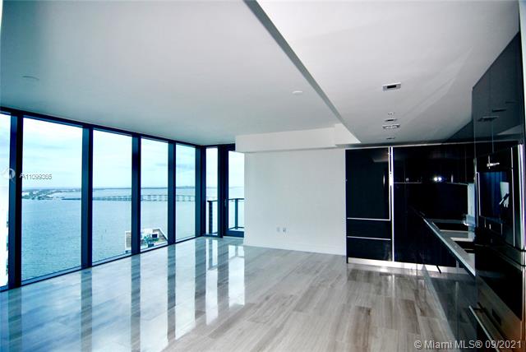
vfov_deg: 67.5
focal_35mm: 18
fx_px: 263
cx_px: 263
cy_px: 176
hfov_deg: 89.9
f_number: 4
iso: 140
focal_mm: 12
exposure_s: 1/125
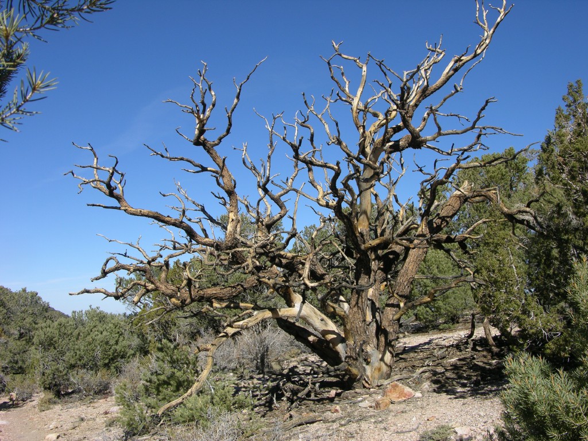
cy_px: 220
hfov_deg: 50.1
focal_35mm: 37
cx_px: 294
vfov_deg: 38.7
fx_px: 628
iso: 50
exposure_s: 1/250
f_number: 6.4
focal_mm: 9.5
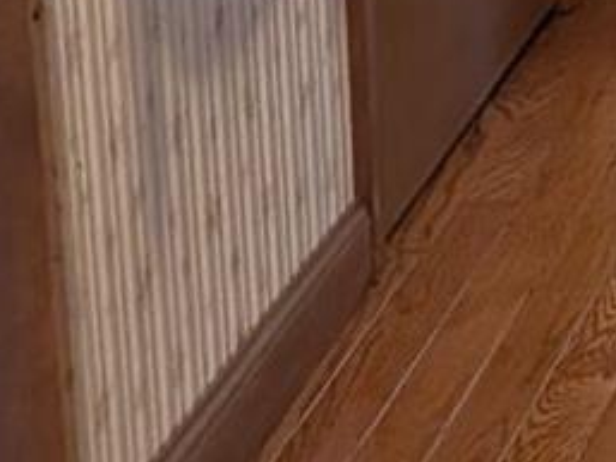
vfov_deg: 7.4
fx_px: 3400
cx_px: 1498
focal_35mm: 191
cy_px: -531
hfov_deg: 9.2
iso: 25
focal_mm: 6.9
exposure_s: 1/60
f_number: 1.68
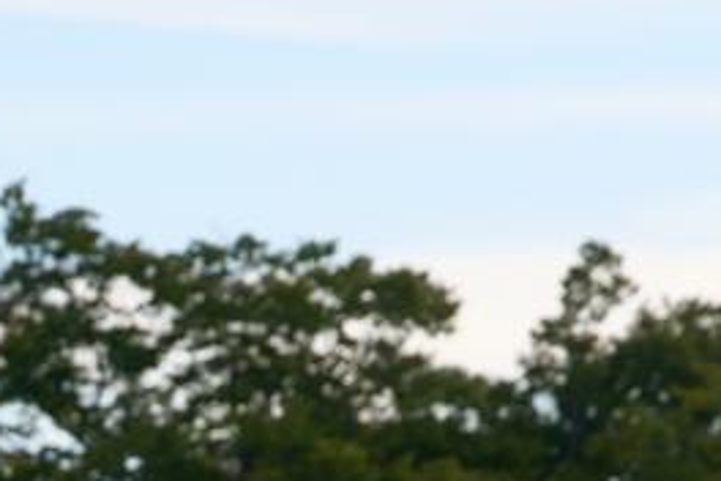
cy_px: 1048
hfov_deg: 3.8
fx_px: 10734
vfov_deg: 2.6
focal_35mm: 536
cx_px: -123
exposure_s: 1/400
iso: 100
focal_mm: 69
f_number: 5.6
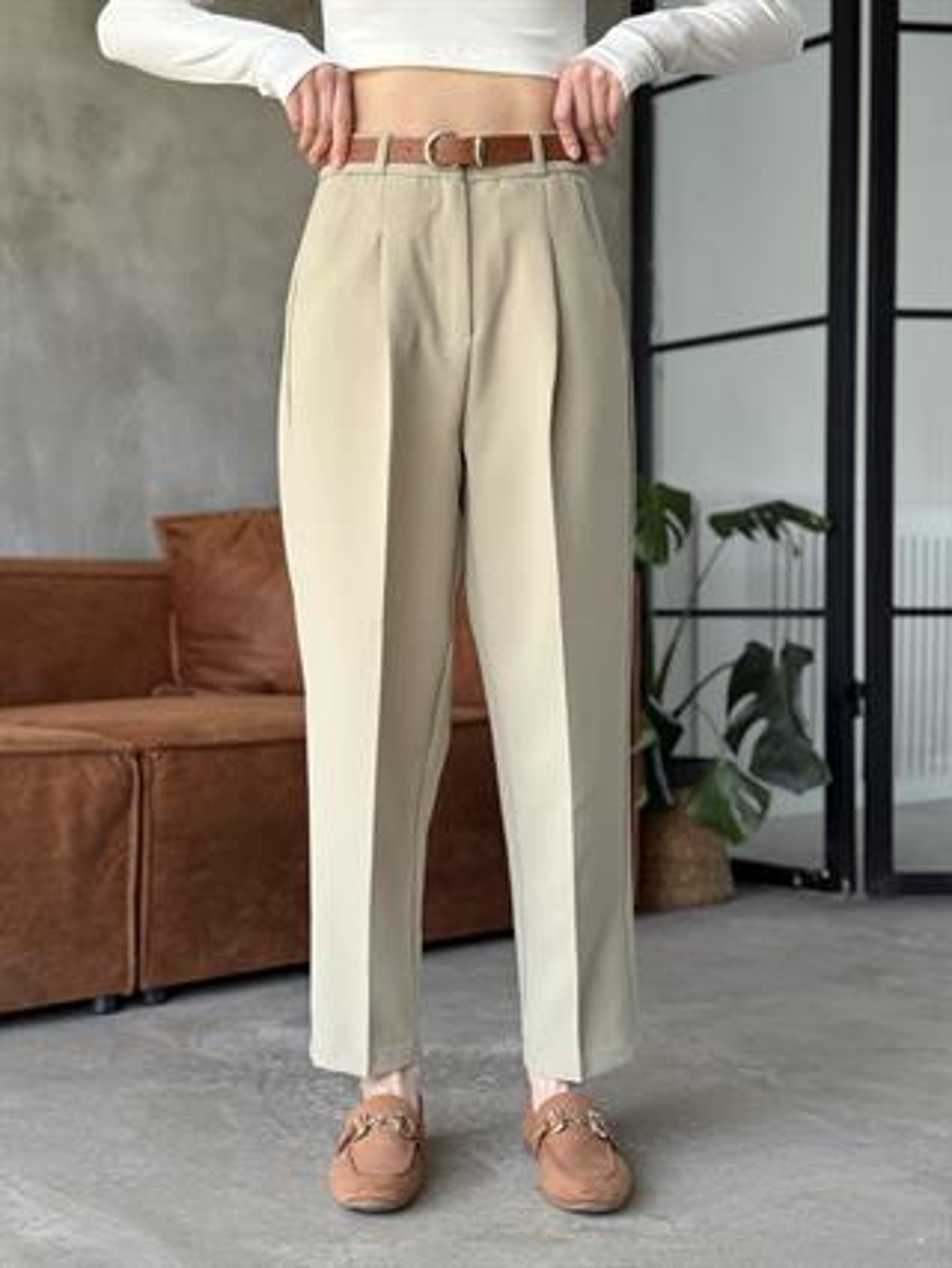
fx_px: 1758
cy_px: 634
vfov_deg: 39.6
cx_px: 476
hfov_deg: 30.3
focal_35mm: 48
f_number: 1.78
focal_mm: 6.76
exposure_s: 1/68
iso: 100
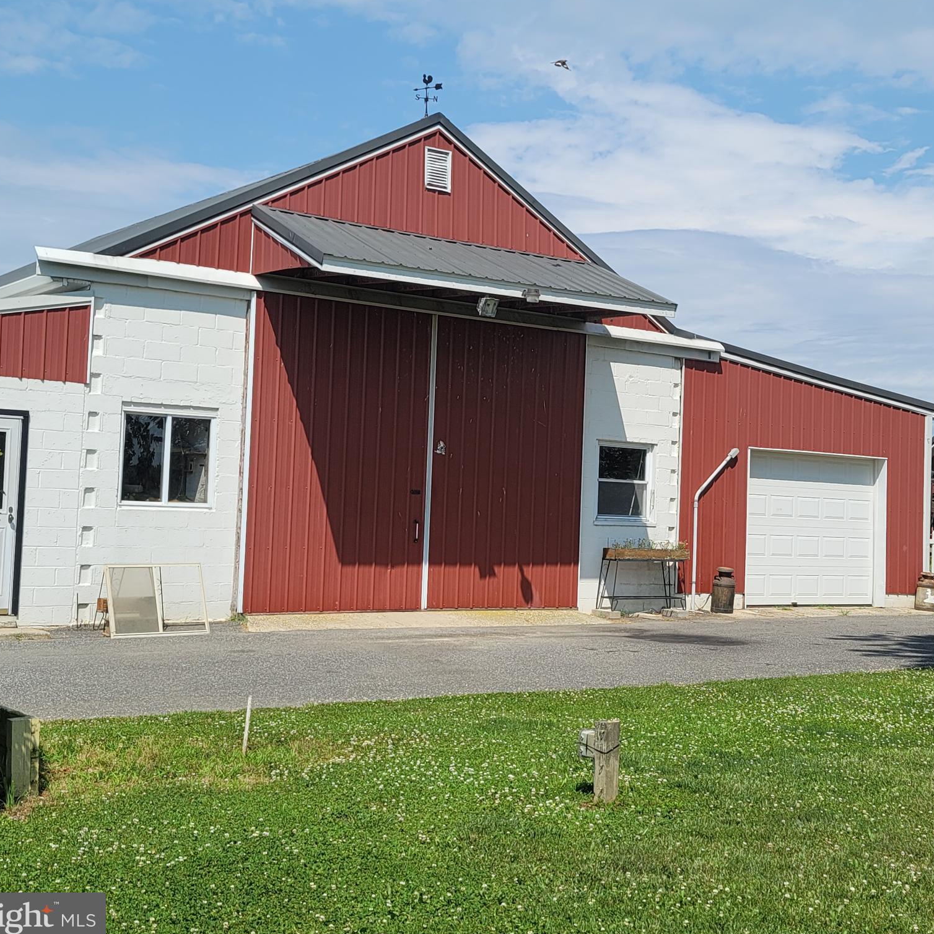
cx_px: 585
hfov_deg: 53.4
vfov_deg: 54.0
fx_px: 916
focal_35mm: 30
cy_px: 468
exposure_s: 1/1410
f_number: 1.8
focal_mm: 7
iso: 20
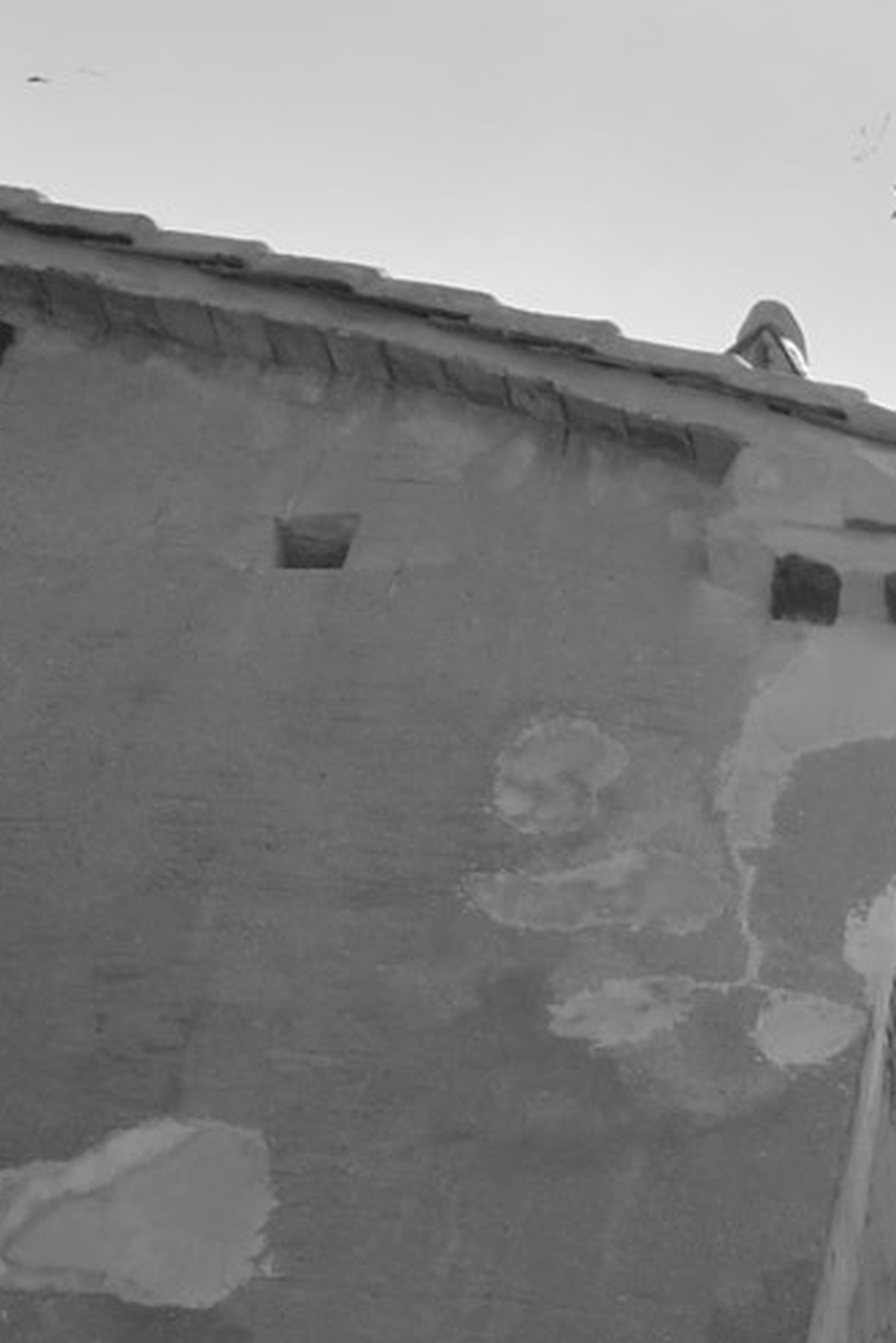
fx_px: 4327
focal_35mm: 116
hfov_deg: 10.8
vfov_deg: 16.1
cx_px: 1822
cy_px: 2044
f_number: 2.2
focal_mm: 4.5
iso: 50
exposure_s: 1/1110
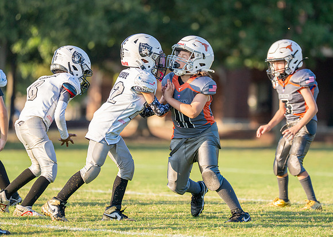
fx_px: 2433
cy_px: 93
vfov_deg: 5.6
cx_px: 197
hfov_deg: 7.8
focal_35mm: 257
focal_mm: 200
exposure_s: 1/2500
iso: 320
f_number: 2.8
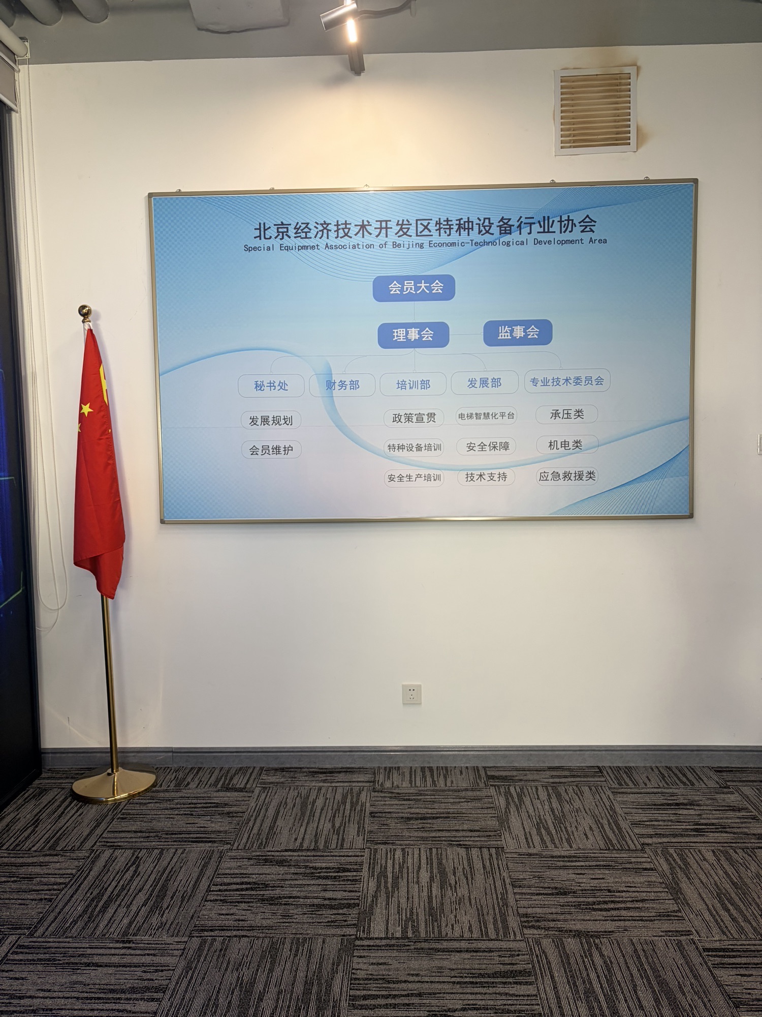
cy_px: 508
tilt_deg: -4.8
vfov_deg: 67.3
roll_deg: +1.1
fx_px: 763
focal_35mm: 26
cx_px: 381
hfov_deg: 53.1
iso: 125
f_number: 1.6
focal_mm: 5.96
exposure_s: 1/100
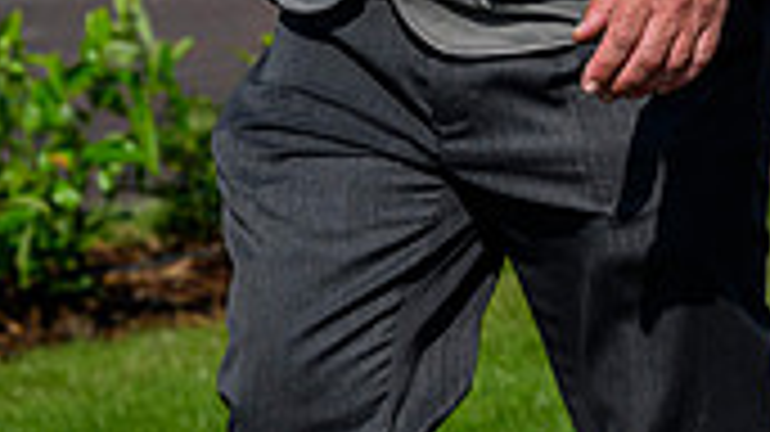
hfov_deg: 5.5
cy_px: -538
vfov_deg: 3.1
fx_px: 7979
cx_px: 1104
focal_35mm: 391
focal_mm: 98
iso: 500
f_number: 7.1
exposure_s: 1/2500
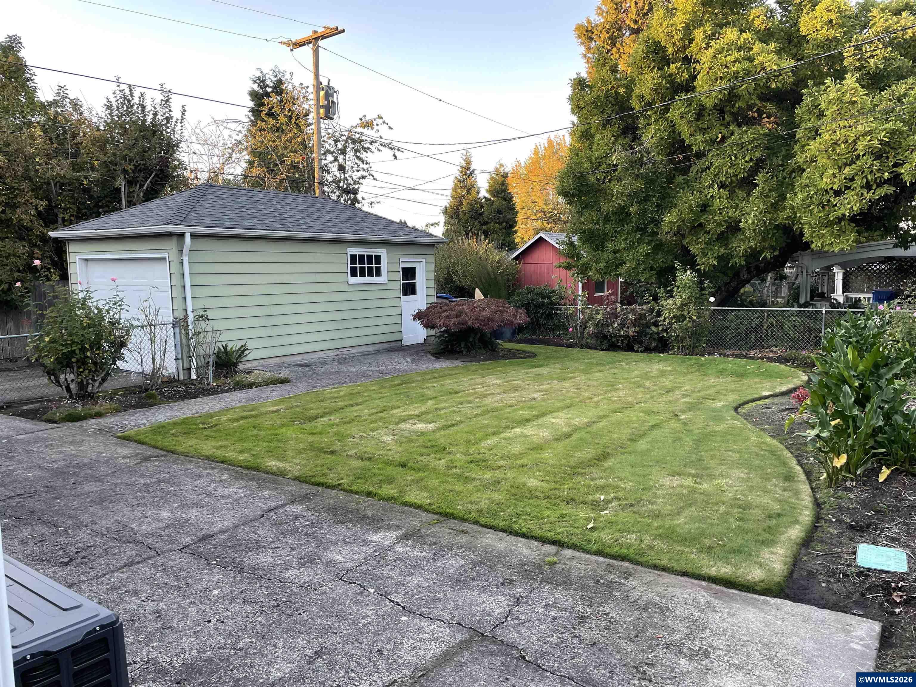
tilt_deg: -5.8
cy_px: 344
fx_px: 688
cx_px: 458
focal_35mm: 26
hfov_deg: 67.3
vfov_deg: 53.1
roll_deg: +0.3
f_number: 1.6
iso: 64
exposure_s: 1/121
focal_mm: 4.2
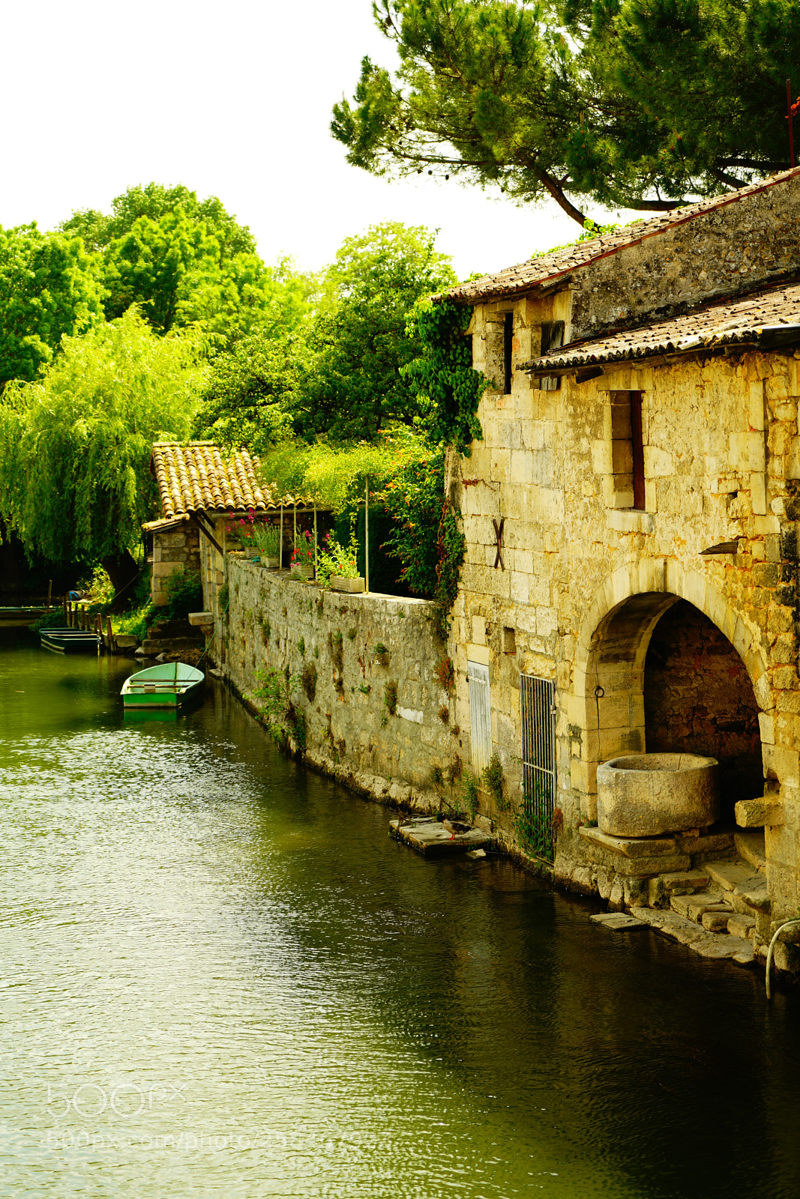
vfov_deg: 30.5
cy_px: 600
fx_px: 2199
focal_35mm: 66
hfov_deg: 20.6
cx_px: 400
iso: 50
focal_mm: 66
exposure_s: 1/200
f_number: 4
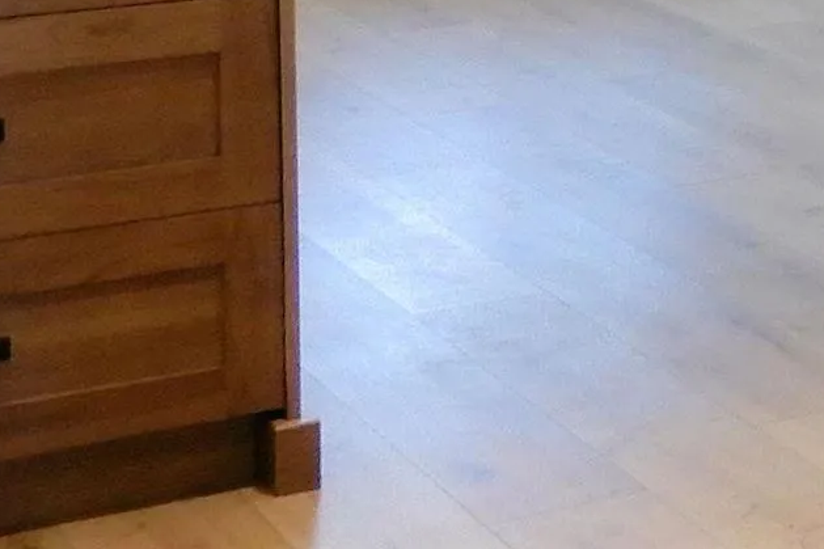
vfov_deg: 10.8
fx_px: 2792
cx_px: 1665
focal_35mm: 122
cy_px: -311
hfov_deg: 14.0
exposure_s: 1/30
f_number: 3.4
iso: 180
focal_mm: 4.3
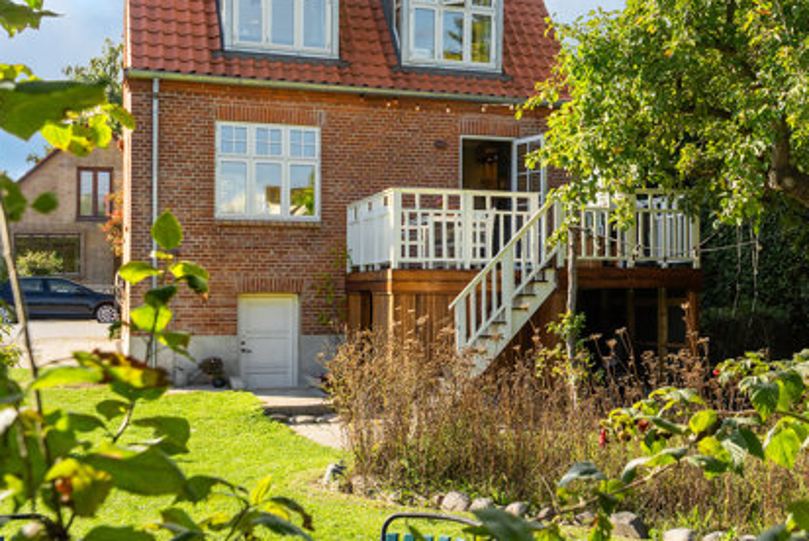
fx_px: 1028
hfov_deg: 42.1
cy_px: 229
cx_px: 564
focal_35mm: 46
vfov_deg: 29.4
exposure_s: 1/800
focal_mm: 21
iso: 200
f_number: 6.3
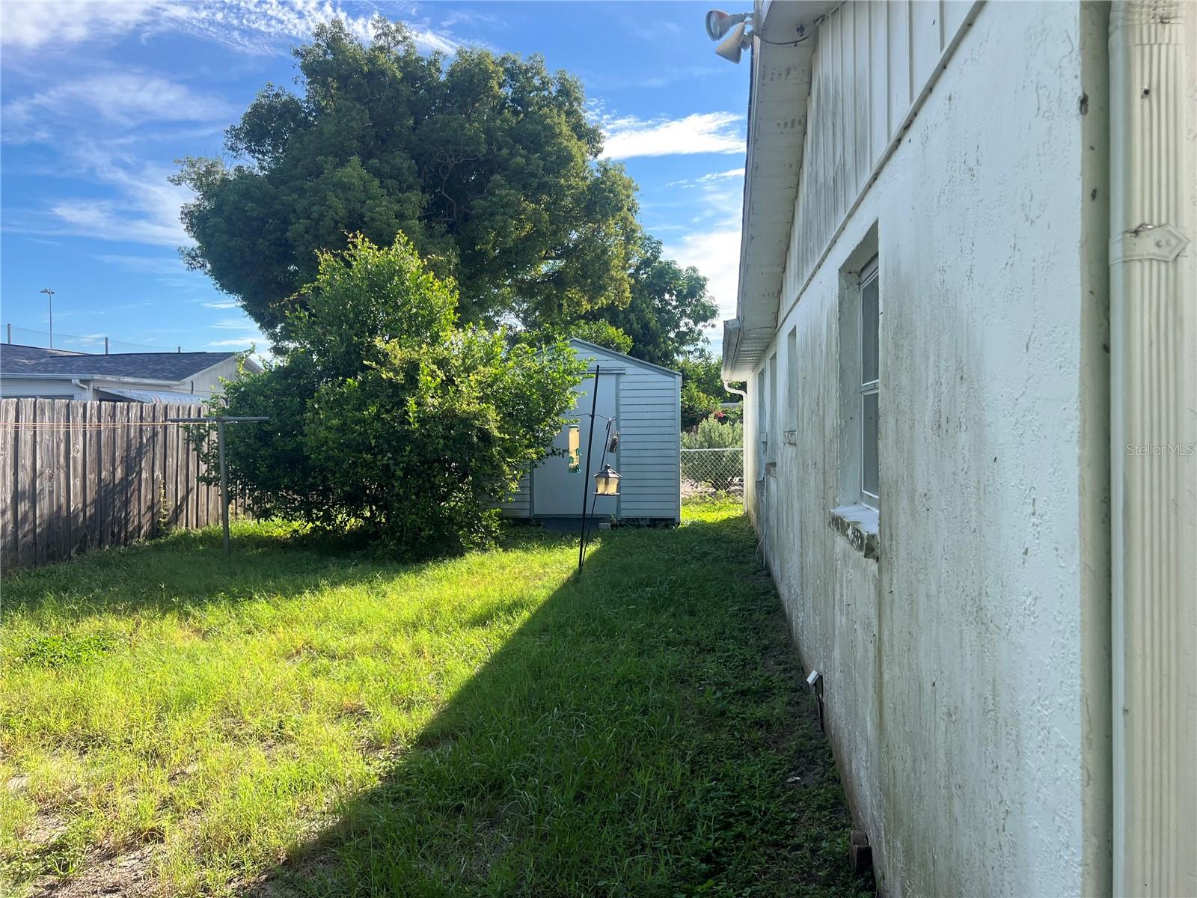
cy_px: 449
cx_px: 598
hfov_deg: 67.3
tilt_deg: -0.7
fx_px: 899
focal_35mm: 26
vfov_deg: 53.1
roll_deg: +0.2
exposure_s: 1/1361
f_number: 1.5
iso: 50
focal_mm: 5.7
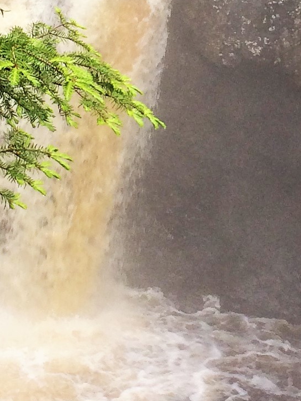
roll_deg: -0.3
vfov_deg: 14.9
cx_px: 252
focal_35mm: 131
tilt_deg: -13.1
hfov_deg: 11.3
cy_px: 33
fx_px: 1519
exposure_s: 1/120
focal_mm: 4.15
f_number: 2.2
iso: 50
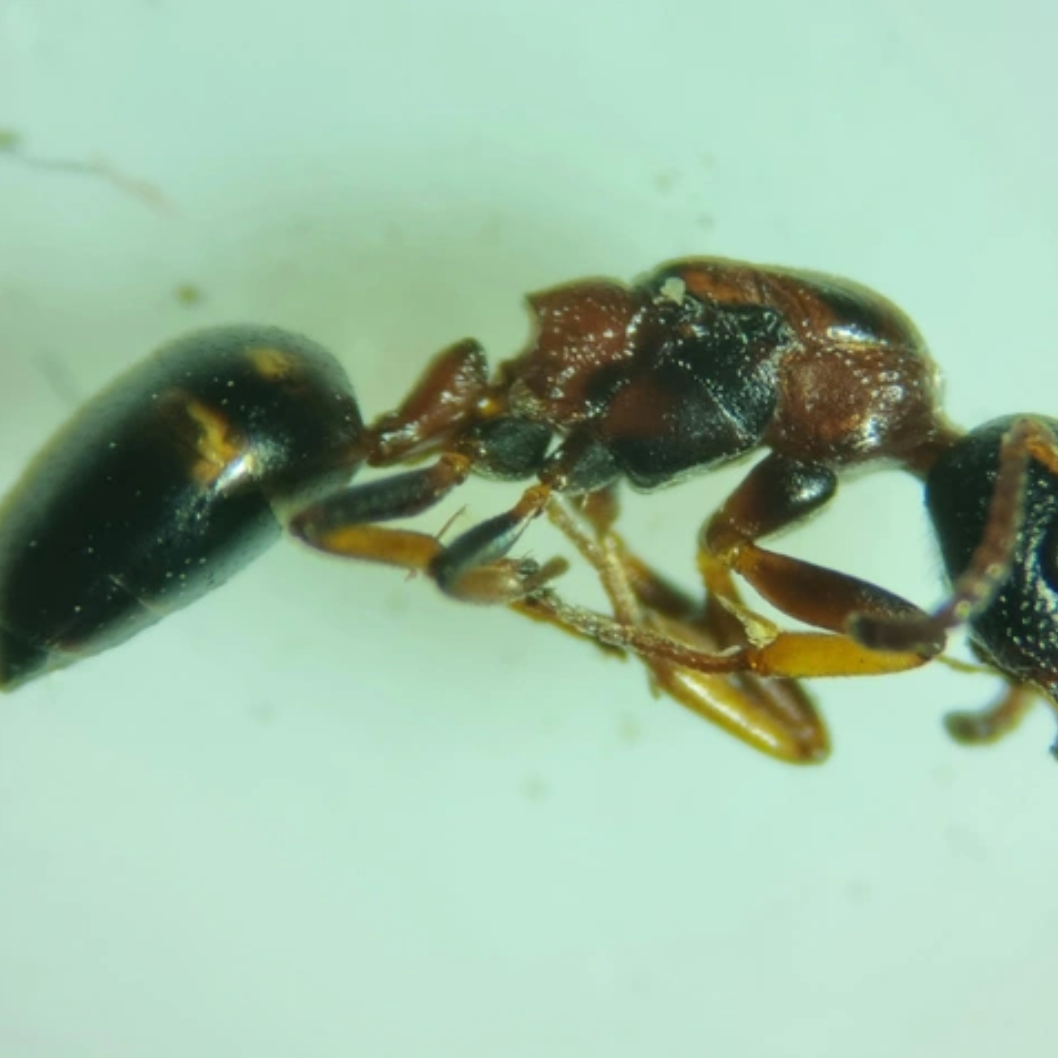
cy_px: 529
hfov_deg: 51.0
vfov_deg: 51.1
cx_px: 579
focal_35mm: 32
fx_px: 1107
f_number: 2
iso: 100
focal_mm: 5.9
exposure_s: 1/50
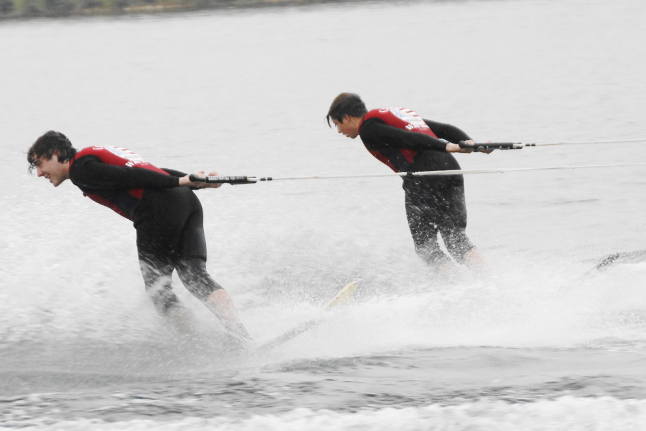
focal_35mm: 195
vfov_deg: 7.0
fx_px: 3500
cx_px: 323
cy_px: 216
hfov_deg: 10.5
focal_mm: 130
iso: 500
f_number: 5.6
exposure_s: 1/200
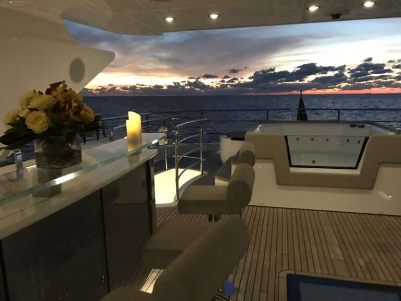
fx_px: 324
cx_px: 200
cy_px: 150
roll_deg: +0.5
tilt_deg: -9.7
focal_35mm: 28
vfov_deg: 49.7
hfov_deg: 63.4
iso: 100
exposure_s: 1/6
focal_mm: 3.99
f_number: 1.8
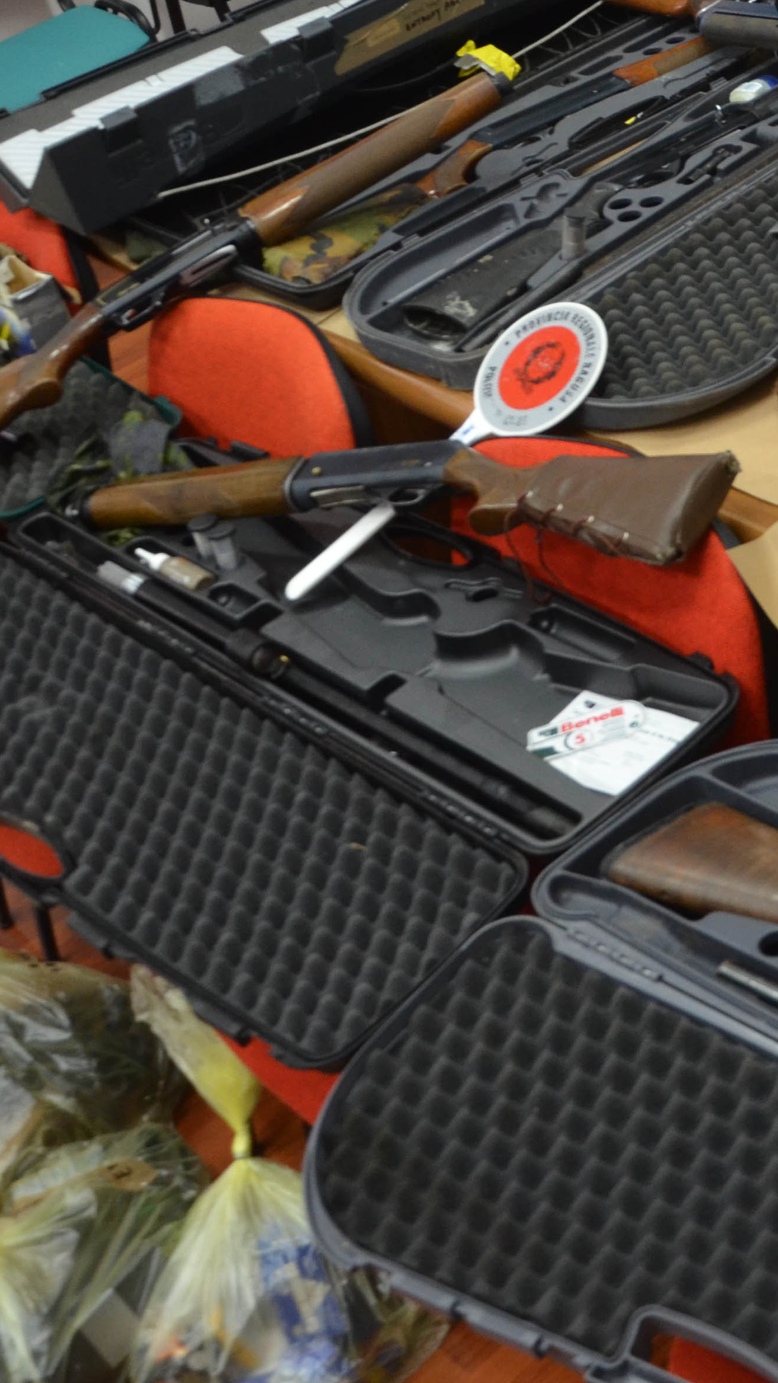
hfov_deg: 19.2
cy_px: 482
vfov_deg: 35.2
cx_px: 945
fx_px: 2164
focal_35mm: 59
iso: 800
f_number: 3.5
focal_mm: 18
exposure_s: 1/40
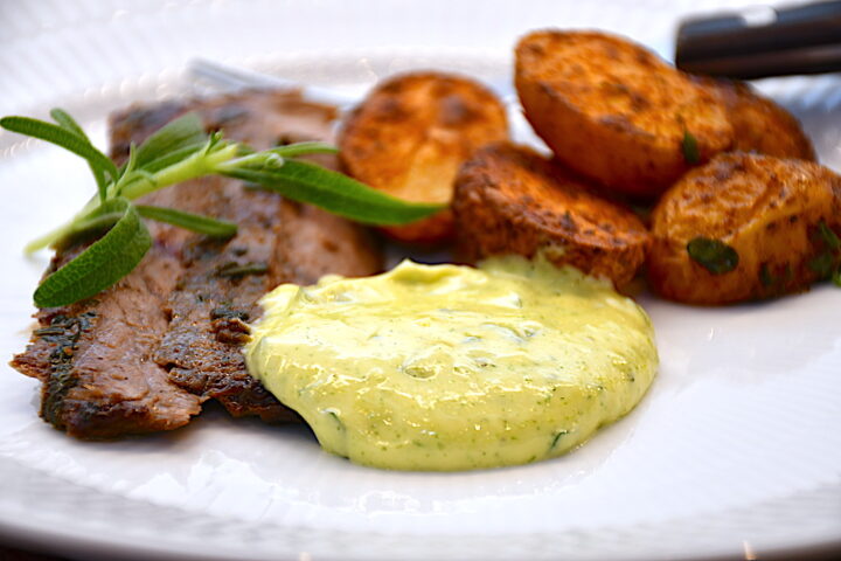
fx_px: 3154
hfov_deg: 15.2
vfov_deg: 10.2
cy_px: 280
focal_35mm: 135
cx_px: 420
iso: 280
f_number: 5.3
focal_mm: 90
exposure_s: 1/60
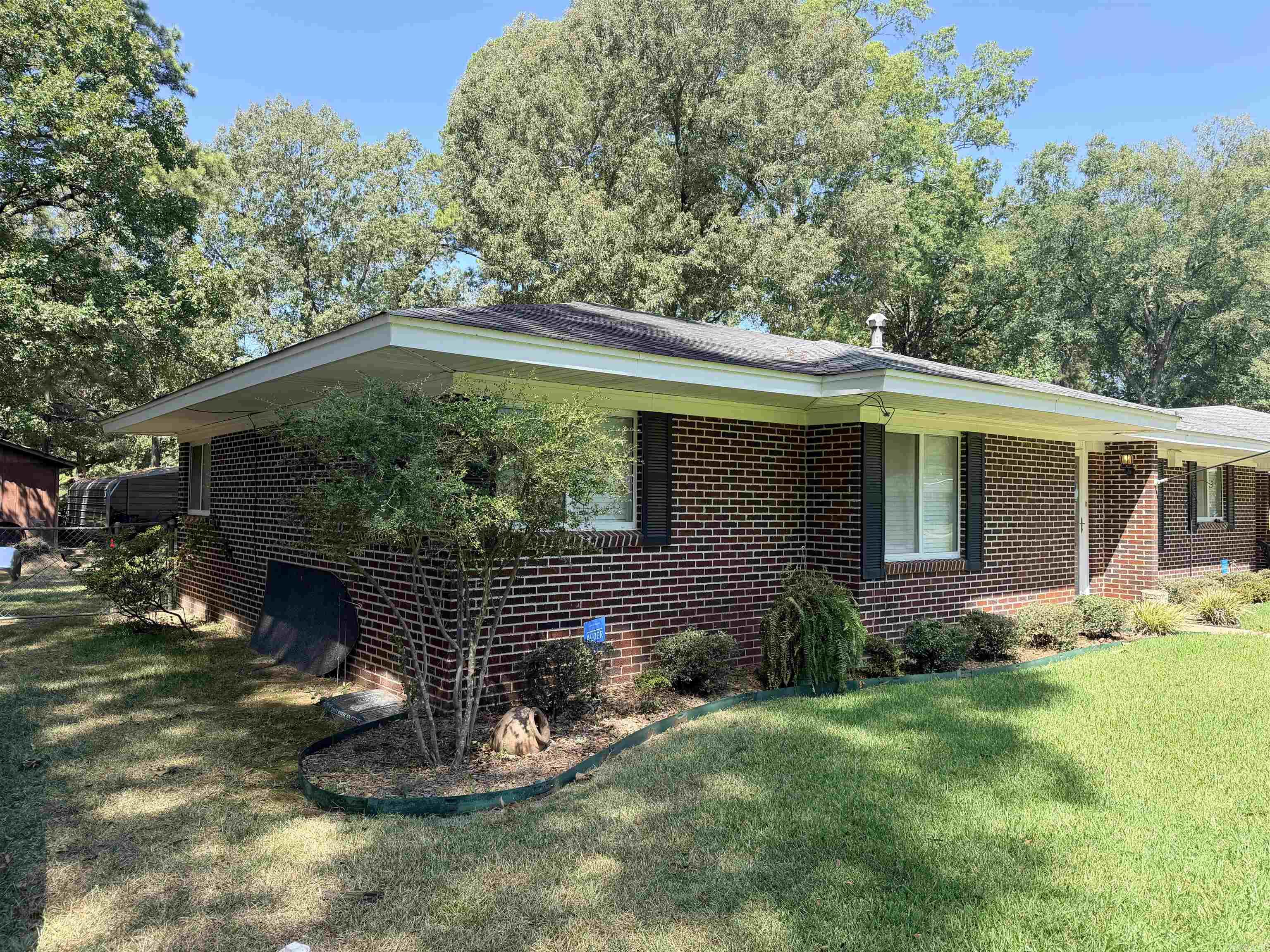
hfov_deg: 71.6
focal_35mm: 24
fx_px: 881
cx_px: 635
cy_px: 476
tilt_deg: +0.9
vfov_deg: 56.8
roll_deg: -0.5
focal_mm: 6.76
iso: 80
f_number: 1.78
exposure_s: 1/967
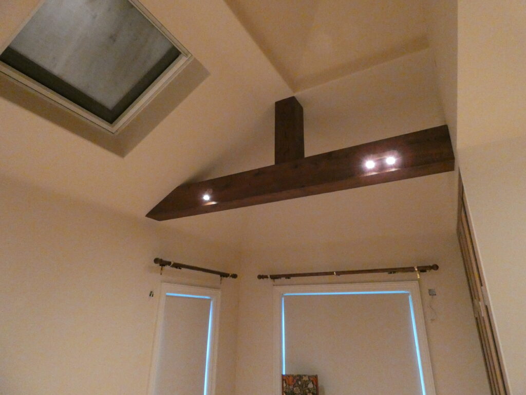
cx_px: 263
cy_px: 198
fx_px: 304
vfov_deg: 66.0
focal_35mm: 20
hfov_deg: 81.7
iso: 1600
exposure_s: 1/40
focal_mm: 3.6
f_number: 2.8
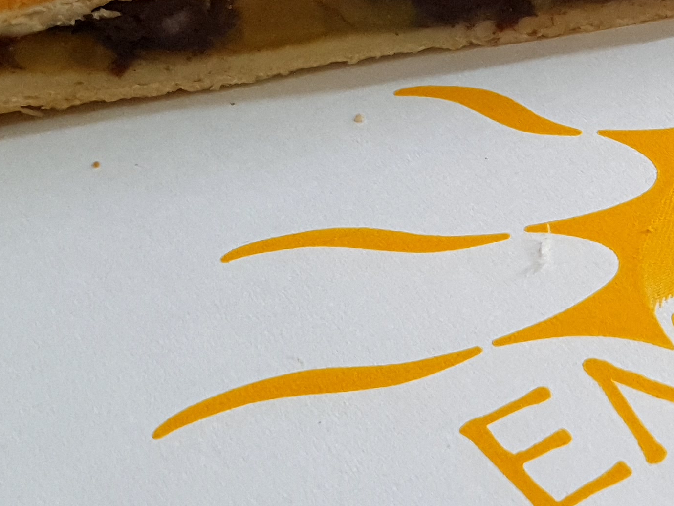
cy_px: 190
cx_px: 794
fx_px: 1480
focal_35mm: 76
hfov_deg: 23.6
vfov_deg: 19.4
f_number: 1.5
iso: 160
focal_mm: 4.32
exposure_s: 1/50
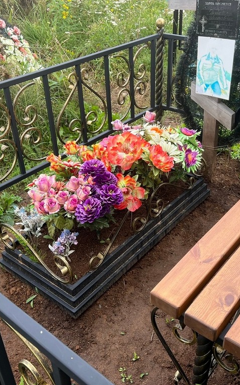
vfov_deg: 52.7
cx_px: 136
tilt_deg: -33.0
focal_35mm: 37
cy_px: 192
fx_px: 387
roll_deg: +2.0
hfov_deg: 34.4
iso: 50
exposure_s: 1/385
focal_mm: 5.7
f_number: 1.5
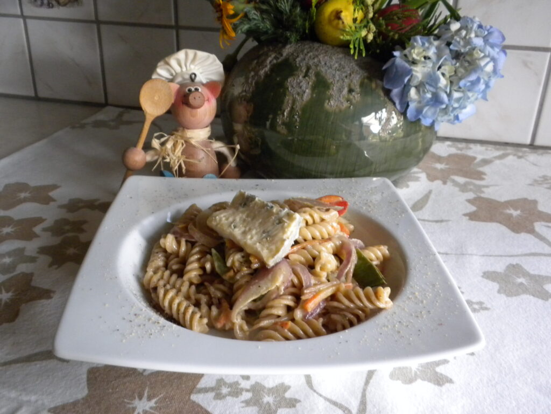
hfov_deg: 50.1
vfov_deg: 38.7
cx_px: 276
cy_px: 207
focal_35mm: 37
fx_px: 589
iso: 400
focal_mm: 6.6
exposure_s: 1/47
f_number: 3.5
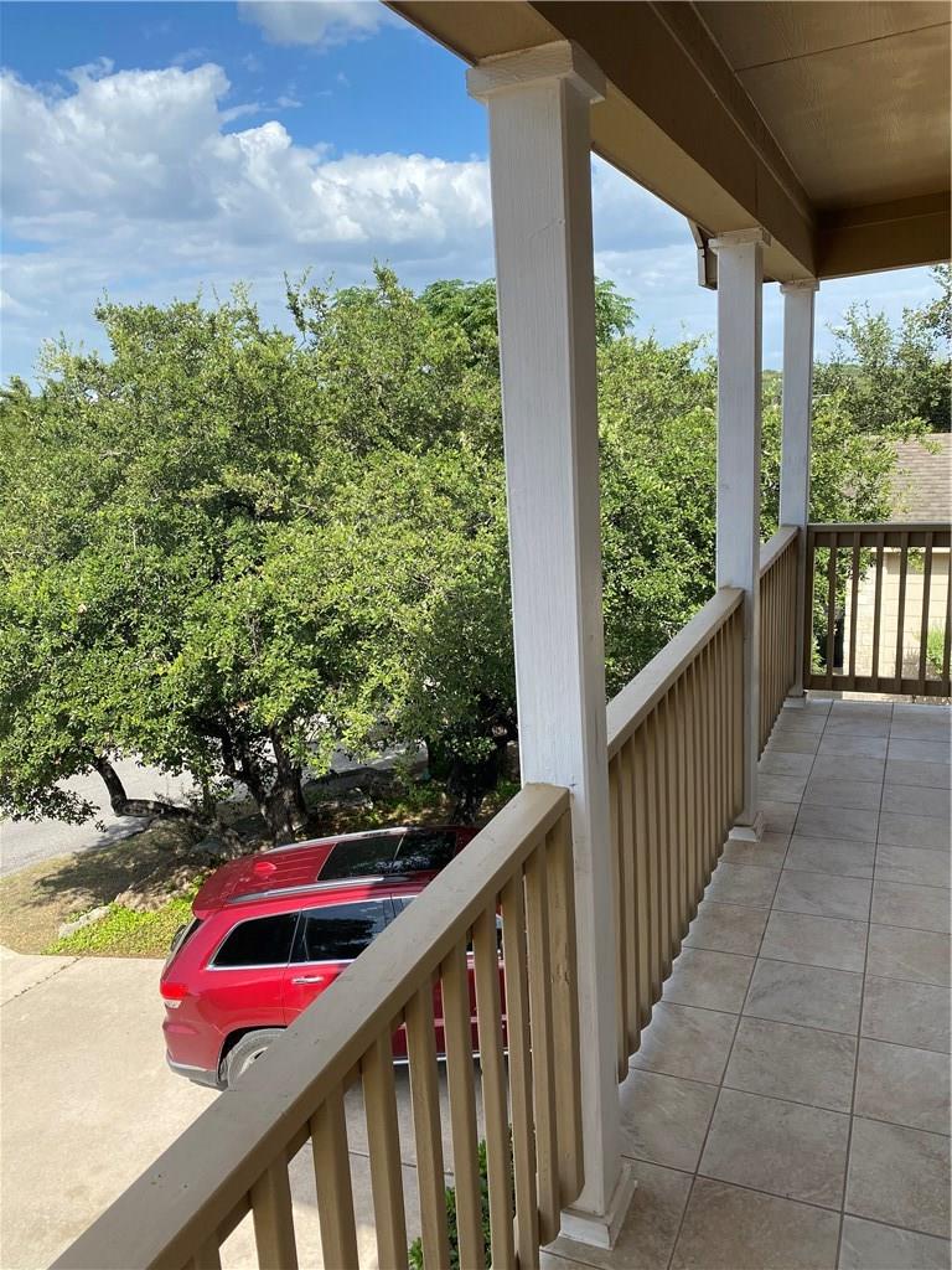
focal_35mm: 26
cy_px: 635
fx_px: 953
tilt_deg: -10.9
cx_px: 476
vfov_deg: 67.3
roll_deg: +2.7
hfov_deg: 53.1
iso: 32
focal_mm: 4.25
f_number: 1.8
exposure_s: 1/1608
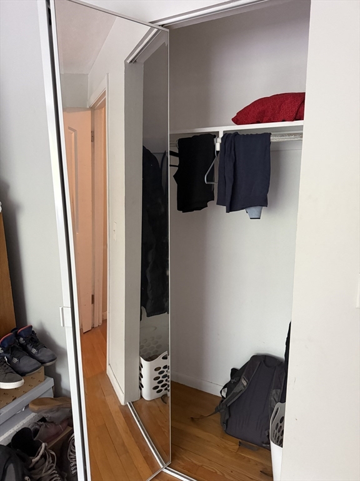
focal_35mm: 24
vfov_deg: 71.6
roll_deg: -1.3
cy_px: 240
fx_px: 333
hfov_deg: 56.8
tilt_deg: -10.9
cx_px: 180
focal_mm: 6.76
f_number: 1.78
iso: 800
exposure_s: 1/60
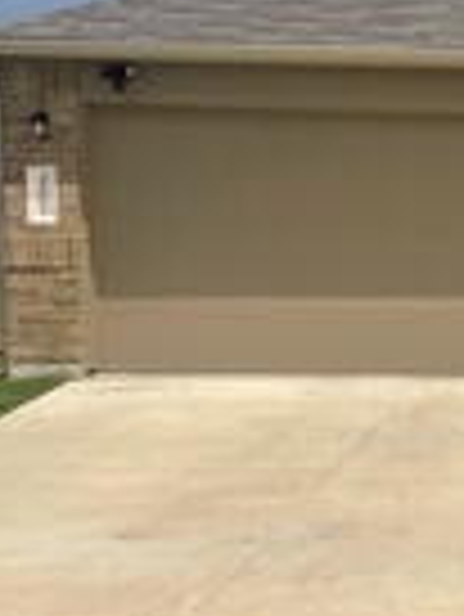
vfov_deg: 20.6
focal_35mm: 95
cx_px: 682
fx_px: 1695
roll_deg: -0.2
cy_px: 333
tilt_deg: -4.9
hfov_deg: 14.6
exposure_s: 1/9804
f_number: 1.6
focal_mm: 4.2
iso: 32
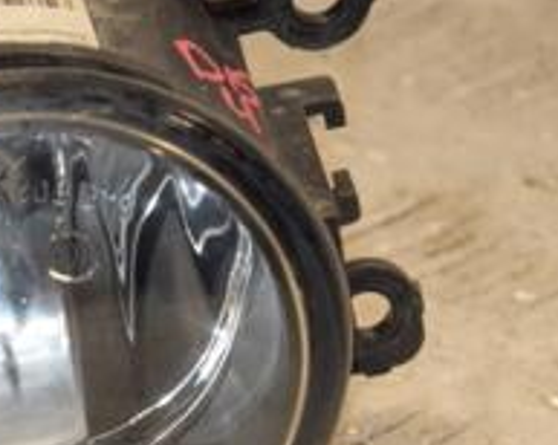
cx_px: -9
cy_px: 272
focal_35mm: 459
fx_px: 7580
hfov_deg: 4.2
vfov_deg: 3.4
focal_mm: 105
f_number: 7.1
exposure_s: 1/200
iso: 800
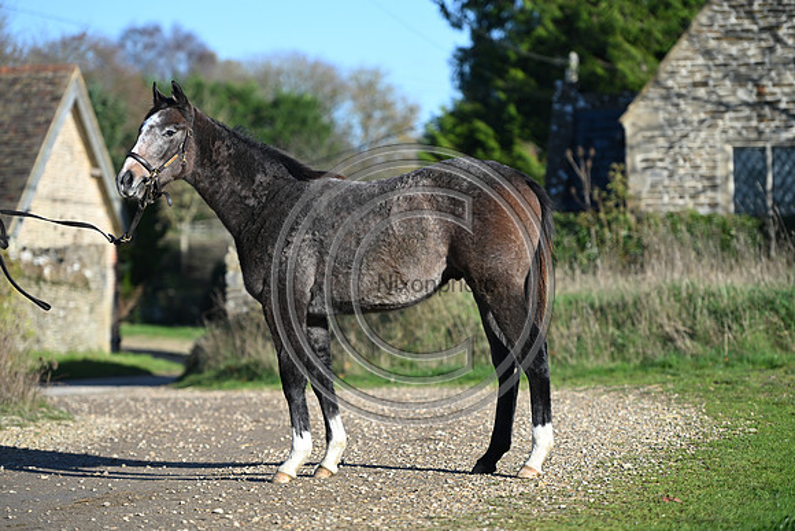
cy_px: 266
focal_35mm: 135
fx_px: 2982
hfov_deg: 15.2
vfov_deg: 10.2
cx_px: 398
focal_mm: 135
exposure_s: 1/1250
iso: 140
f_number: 3.5
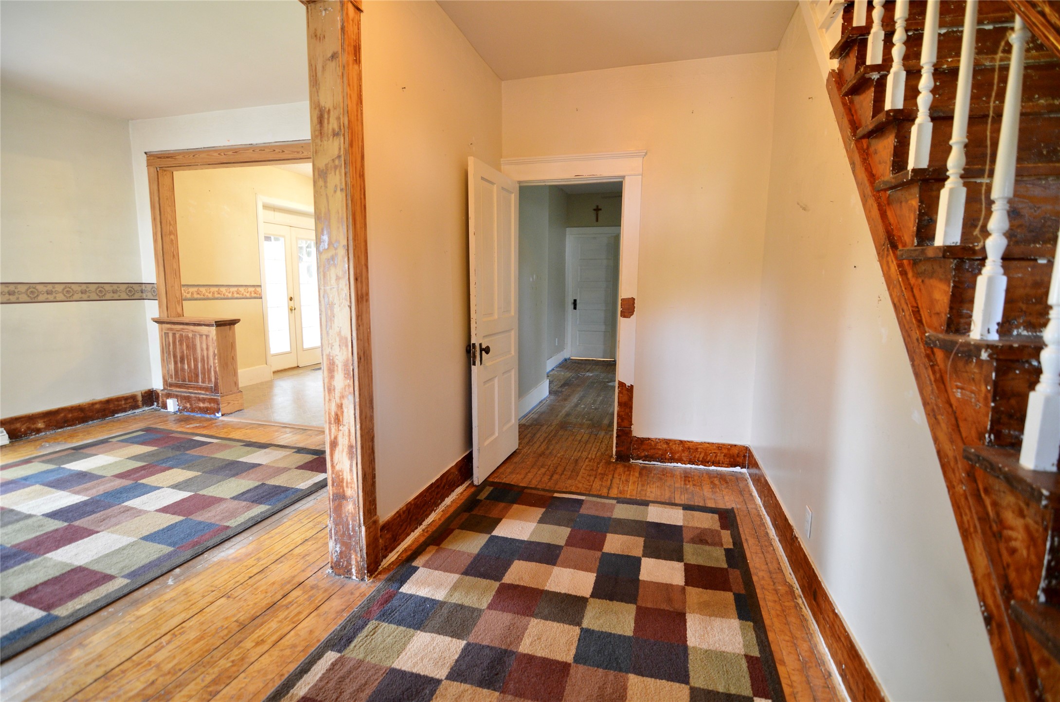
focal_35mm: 16
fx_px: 485
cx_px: 530
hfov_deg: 95.1
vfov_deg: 71.8
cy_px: 351
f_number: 3.2
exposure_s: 1/40
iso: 800
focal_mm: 11
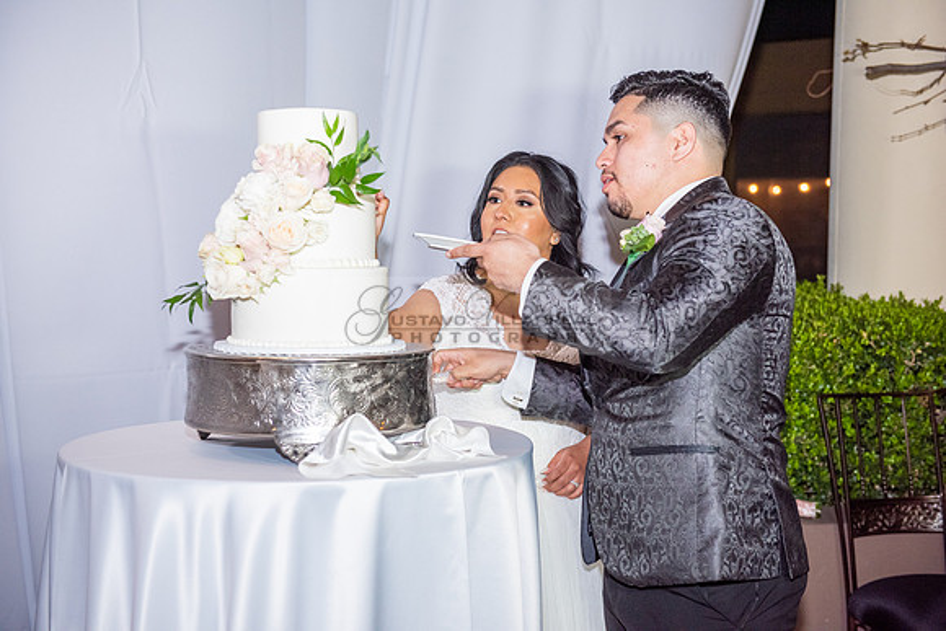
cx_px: 473
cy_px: 316
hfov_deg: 36.2
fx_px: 1446
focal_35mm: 55
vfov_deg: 24.6
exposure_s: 1/160
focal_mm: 55
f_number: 4
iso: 1600
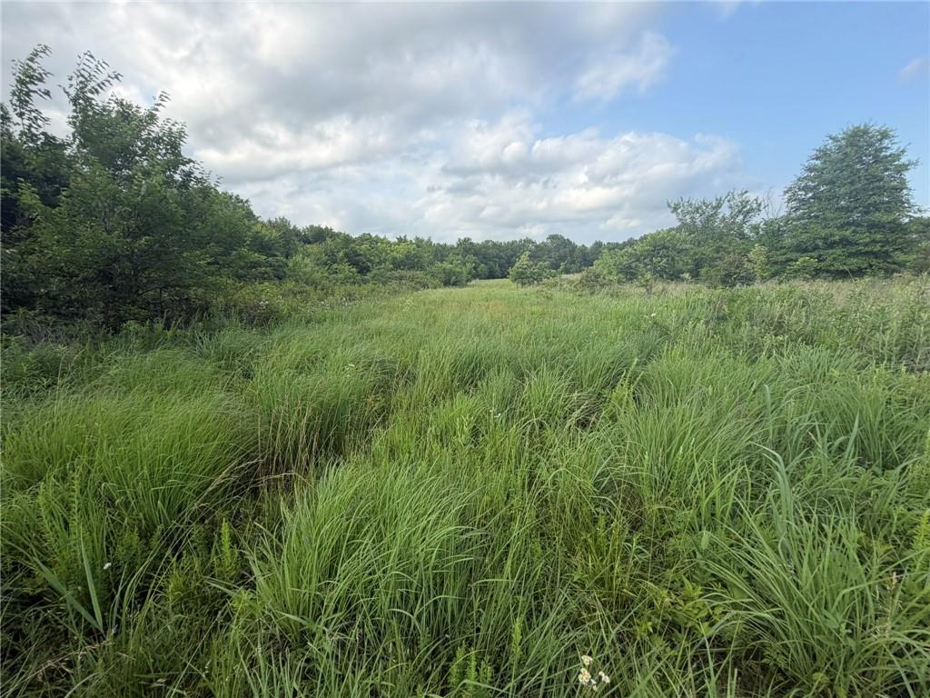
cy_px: 349
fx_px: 376
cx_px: 465
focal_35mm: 14
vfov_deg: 85.7
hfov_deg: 102.1
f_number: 2.2
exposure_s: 1/672
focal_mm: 2.22
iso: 40
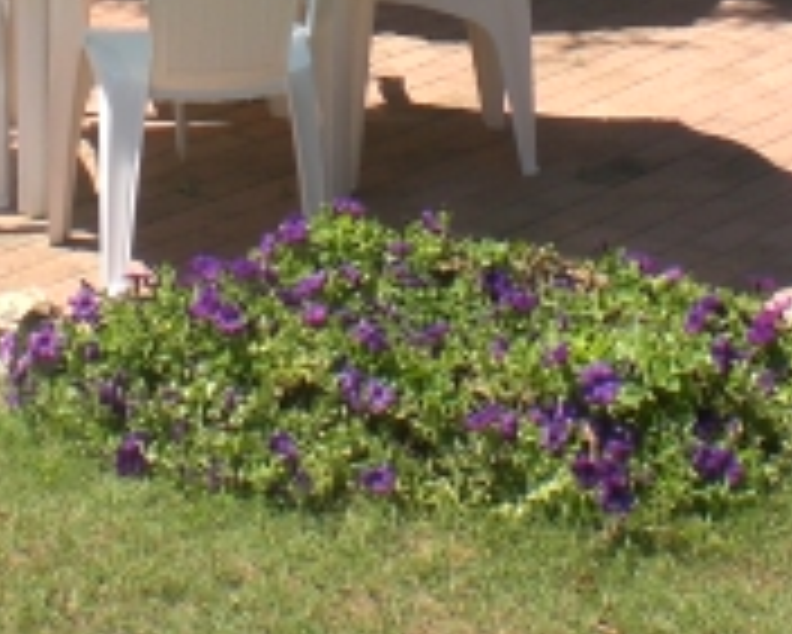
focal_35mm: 135
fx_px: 3166
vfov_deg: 10.9
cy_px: -369
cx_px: 351
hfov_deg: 14.3
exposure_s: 1/320
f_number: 4.4
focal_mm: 6.3
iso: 50
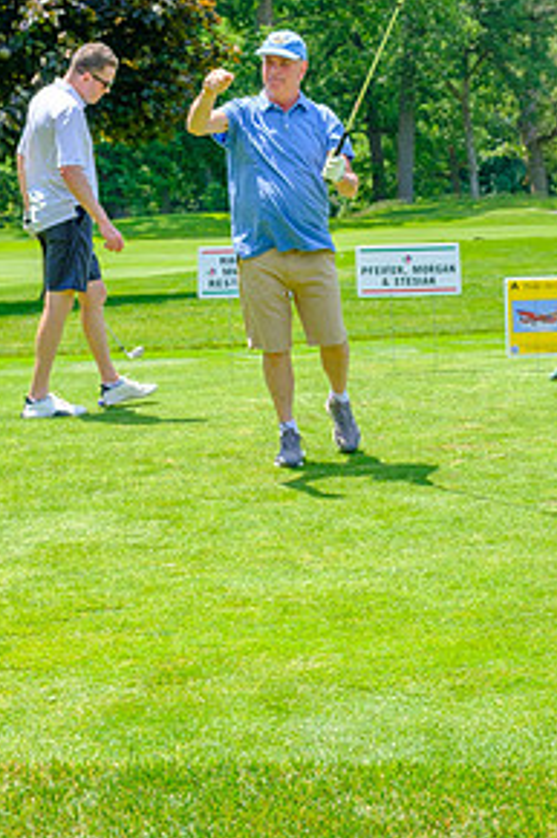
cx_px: 364
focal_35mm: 87
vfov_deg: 23.2
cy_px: 231
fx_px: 2021
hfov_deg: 15.7
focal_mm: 37.4
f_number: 5
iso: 200
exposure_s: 1/500
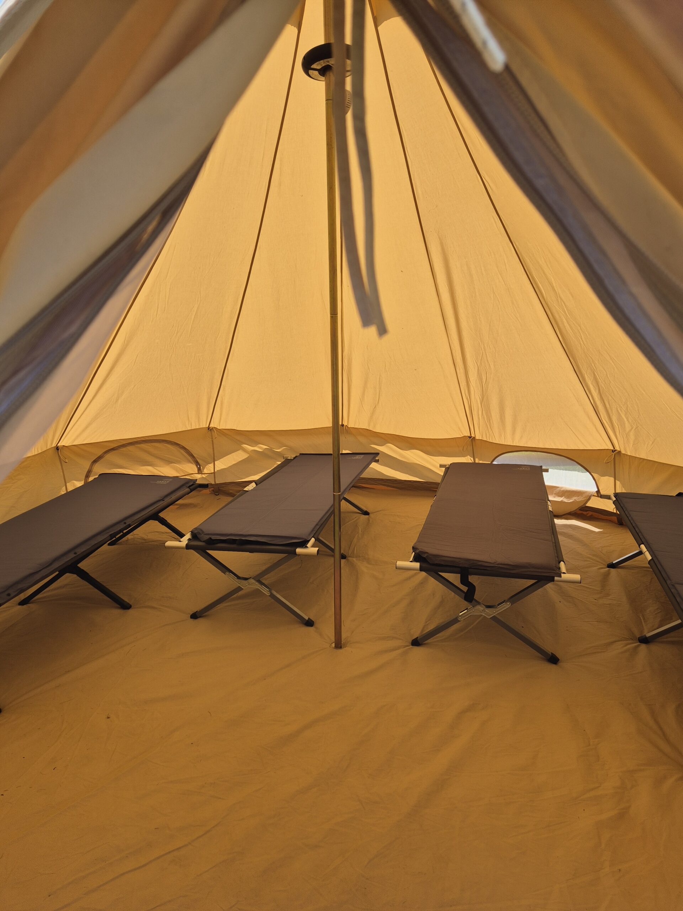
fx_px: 605
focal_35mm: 23
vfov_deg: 73.9
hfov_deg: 58.9
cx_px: 342
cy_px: 456
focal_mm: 5.4
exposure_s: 1/1428
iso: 25
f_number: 1.8
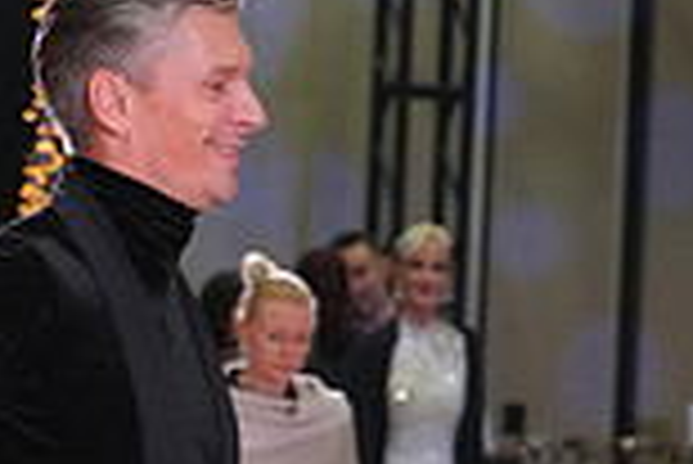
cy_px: 847
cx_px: 461
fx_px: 6898
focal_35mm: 358
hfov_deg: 5.7
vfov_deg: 3.8
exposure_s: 1/200
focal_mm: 95
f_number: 5.6
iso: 3200
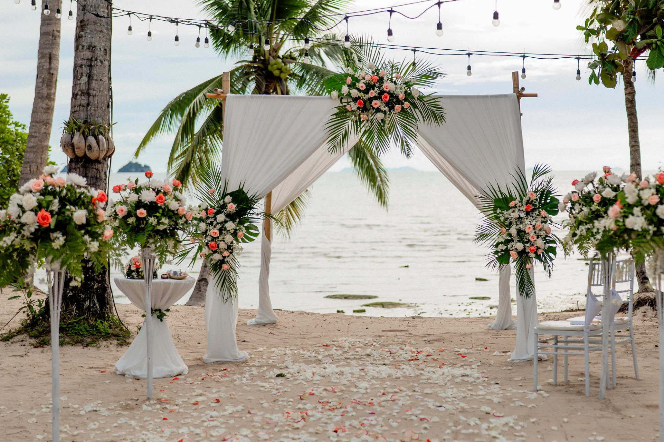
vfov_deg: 21.6
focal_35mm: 63
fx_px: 1162
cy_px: 191
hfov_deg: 31.8
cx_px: 388
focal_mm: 50
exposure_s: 1/400
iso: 100
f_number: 2.2
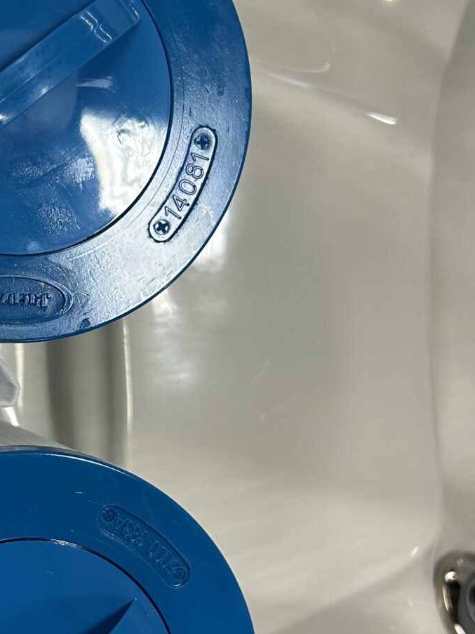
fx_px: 1080
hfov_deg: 23.7
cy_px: 328
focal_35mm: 59
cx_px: -8
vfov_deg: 32.7
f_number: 1.5
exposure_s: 1/120
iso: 125
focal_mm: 5.7
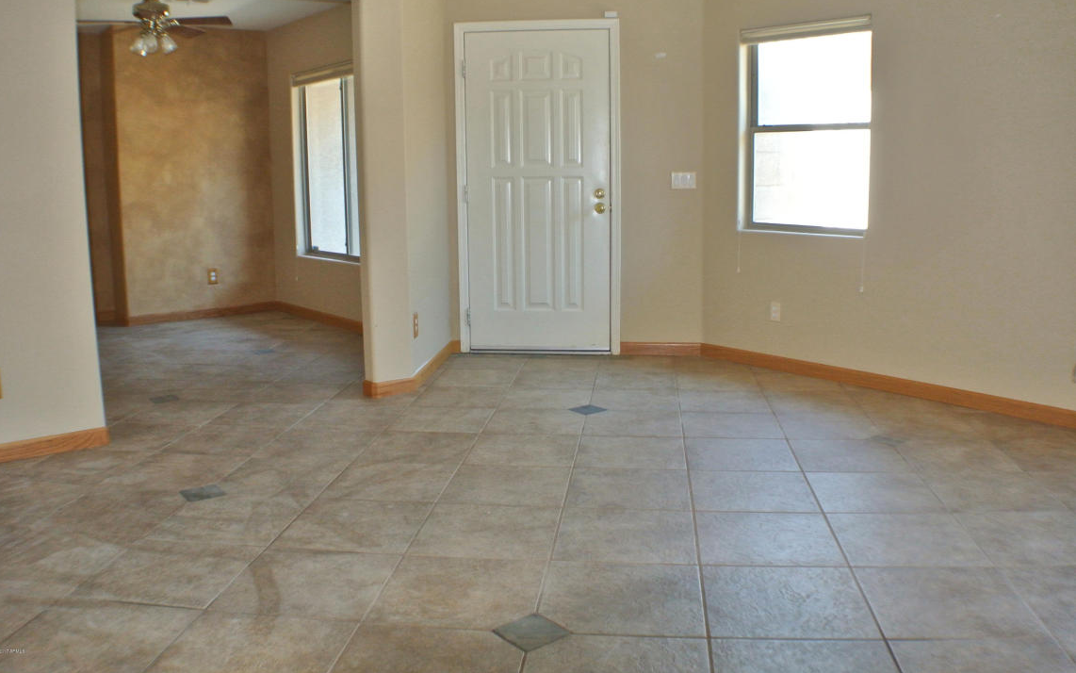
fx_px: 1202
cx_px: 537
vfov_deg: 31.2
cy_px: 312
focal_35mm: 41
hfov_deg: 48.2
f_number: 4.2
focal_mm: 15.1
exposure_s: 1/60
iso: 560
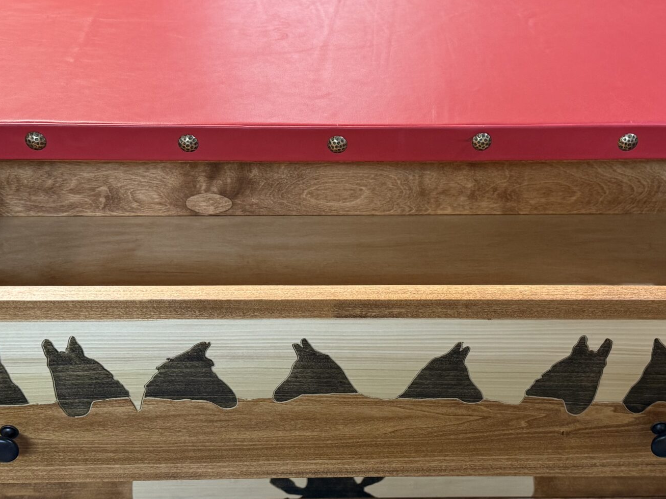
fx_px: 904
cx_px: 356
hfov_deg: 40.4
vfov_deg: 30.9
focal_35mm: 47
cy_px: 242
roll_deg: +0.1
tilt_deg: -33.8
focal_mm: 6.76
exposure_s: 1/60
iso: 250
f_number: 1.78
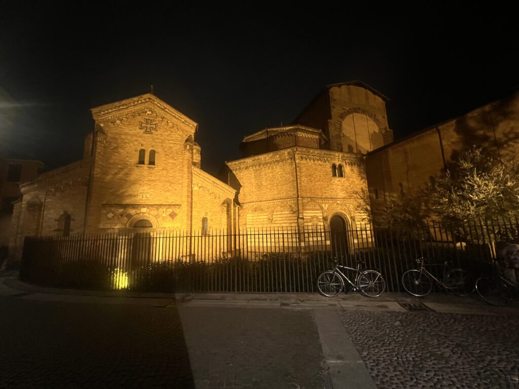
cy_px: 194
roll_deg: +1.7
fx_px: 195
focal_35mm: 13
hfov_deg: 106.2
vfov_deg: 89.9
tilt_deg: +9.5
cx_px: 260
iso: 800
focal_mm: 1.57
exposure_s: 1/33
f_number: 1.8
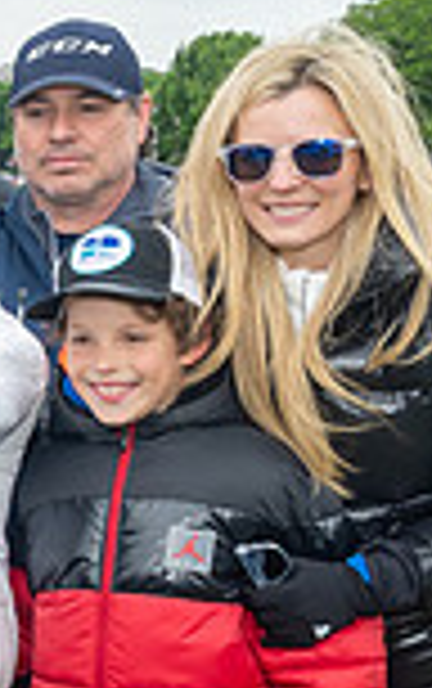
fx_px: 2423
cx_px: -860
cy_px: 447
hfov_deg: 8.5
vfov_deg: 16.1
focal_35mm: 129
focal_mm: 20
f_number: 7.1
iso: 250
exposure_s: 1/250
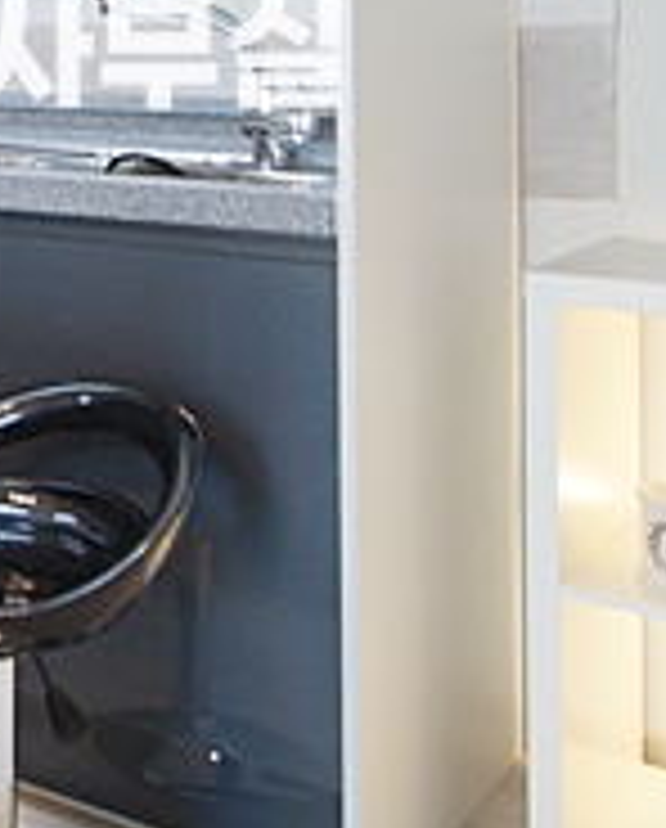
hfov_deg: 22.3
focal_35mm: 61
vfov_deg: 28.8
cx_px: -216
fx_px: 1498
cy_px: -18
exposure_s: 1/50
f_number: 4
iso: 400
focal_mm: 10
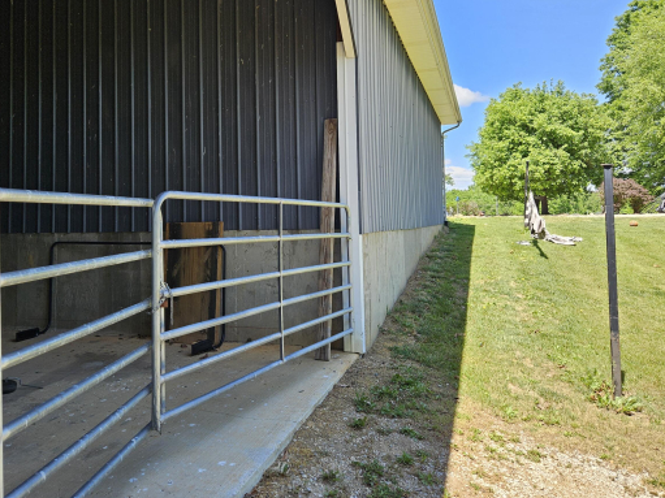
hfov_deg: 59.5
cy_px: 198
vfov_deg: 46.5
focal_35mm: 30
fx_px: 576
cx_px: 269
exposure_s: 1/412
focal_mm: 5.4
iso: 25
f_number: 1.8
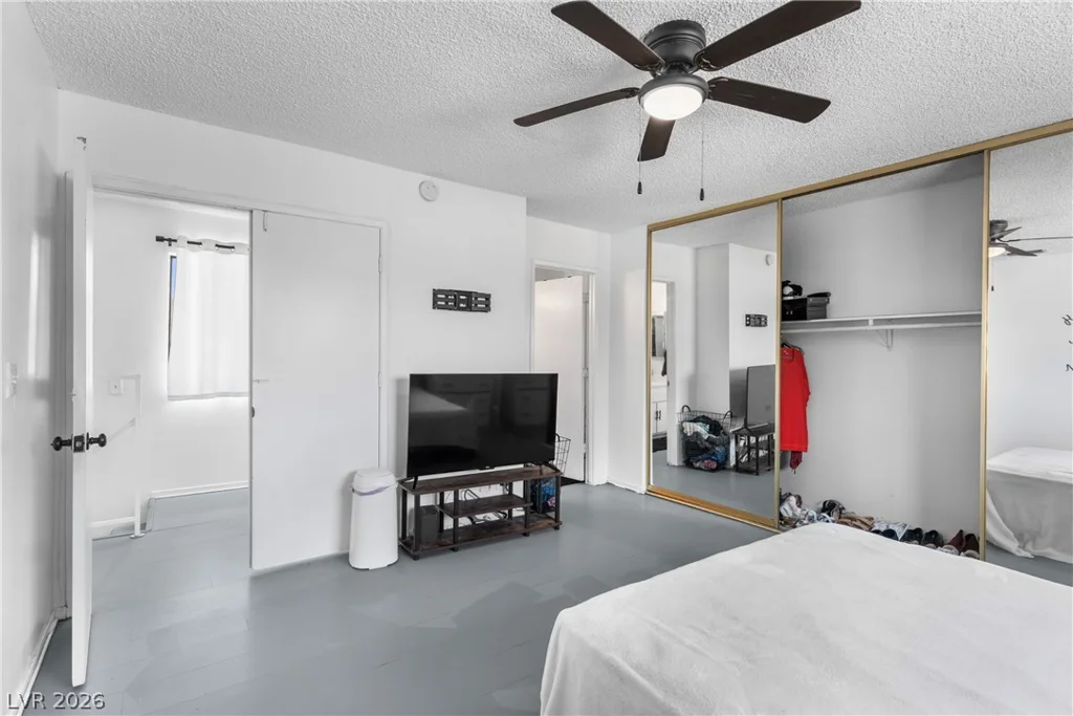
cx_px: 536
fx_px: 507
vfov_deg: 70.5
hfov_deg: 93.3
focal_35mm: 17
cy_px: 358
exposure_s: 1/4
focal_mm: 17
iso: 400
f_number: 8
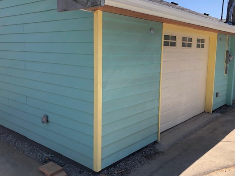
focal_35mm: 34
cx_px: 129
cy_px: 83
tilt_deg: -5.5
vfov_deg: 41.8
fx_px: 231
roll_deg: -1.1
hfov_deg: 53.9
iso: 20
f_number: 1.8
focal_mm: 3.99
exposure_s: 1/934
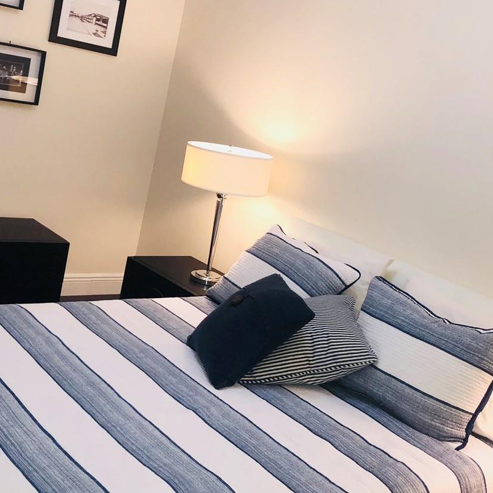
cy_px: 218
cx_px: 243
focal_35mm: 48
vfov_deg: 35.3
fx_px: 773
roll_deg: -12.5
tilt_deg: -9.7
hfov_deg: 35.4
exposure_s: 1/60
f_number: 1.8
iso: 50
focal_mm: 3.99
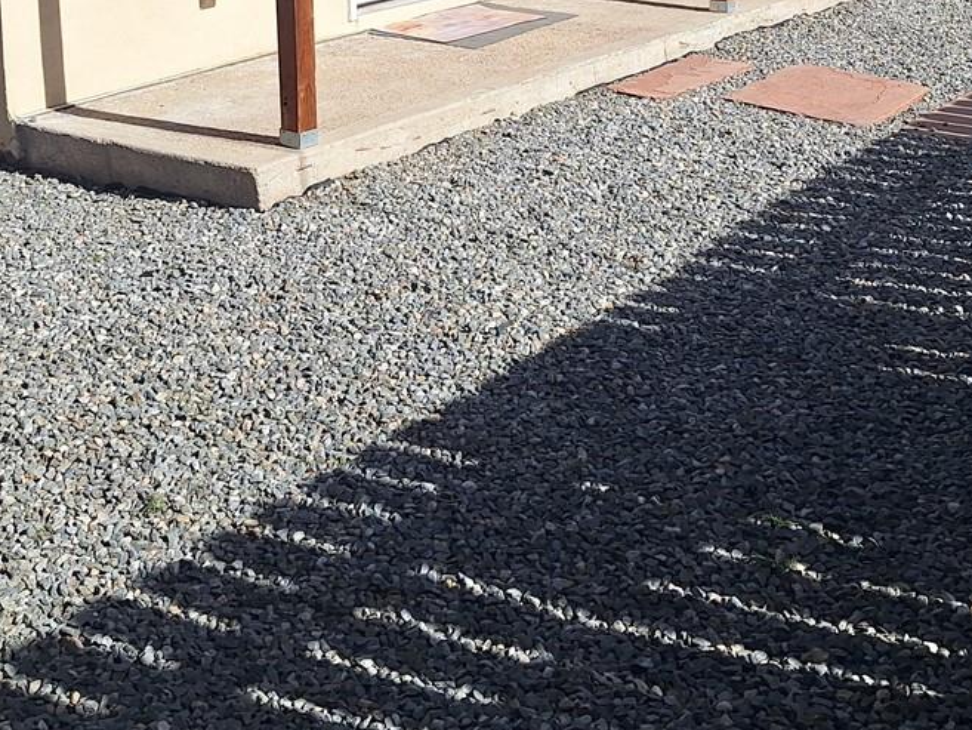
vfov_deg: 25.1
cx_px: 472
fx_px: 1573
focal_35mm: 56
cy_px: 31
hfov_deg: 34.3
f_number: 1.8
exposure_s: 1/3610
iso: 40
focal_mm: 5.54
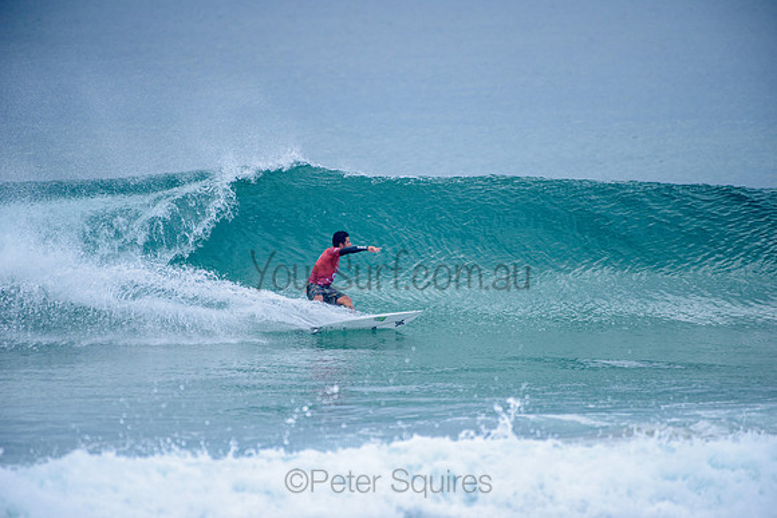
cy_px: 259
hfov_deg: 4.1
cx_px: 388
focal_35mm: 500
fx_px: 10794
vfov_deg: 2.8
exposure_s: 1/2000
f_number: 5.6
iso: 400
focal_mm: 500
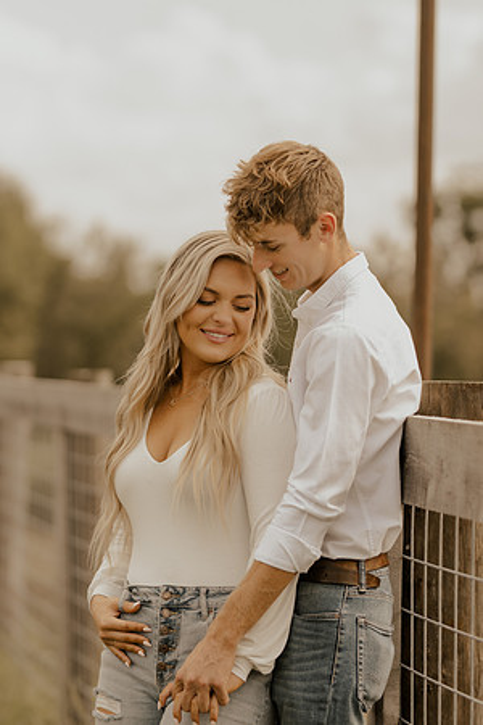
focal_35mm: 127
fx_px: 2556
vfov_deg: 16.1
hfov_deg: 10.8
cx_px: 242
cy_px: 362
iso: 100
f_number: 1.8
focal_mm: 85
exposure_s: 1/1250
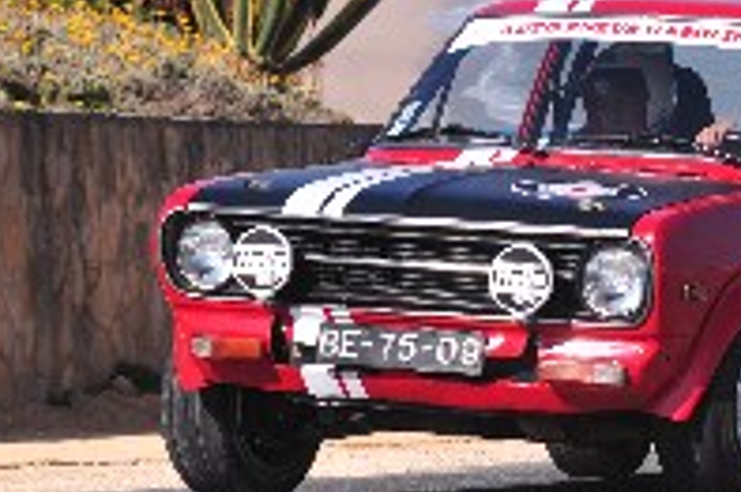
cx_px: 613
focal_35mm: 360
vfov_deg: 3.8
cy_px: 88
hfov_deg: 5.7
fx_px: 7407
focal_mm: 105
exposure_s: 1/800
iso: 250
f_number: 6.3
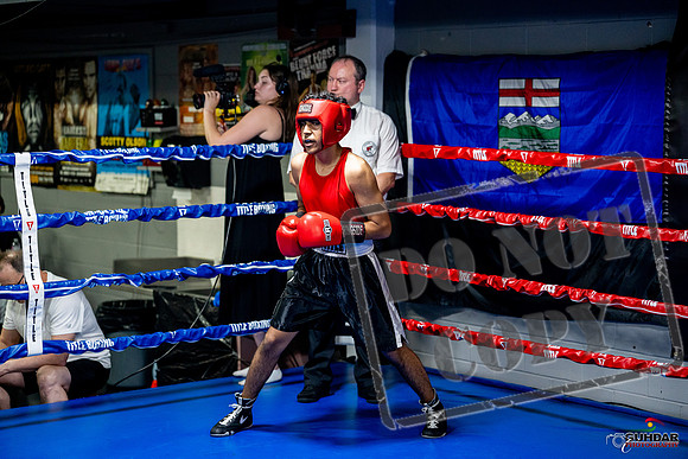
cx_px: 344
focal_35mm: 76
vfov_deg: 18.0
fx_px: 1453
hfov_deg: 26.6
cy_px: 230
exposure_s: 1/1000
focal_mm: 76
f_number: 2
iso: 4000
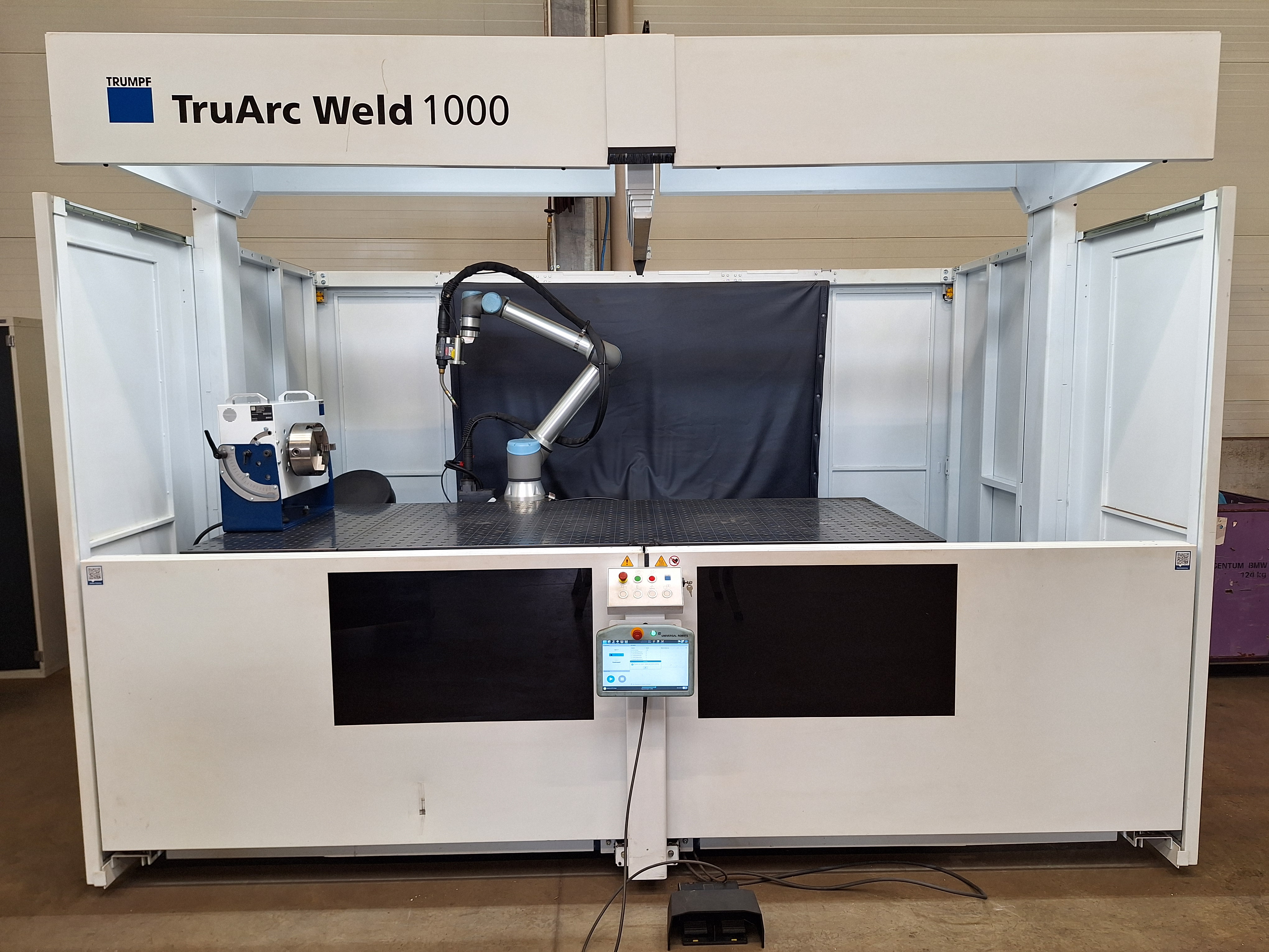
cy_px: 476
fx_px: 843
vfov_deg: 58.9
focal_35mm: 23
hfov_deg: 73.9
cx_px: 634
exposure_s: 1/50
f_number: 1.8
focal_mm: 5.54
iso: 64
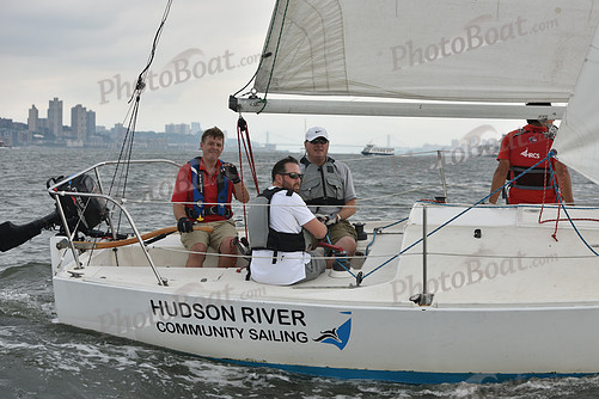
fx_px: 1348
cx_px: 329
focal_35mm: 81
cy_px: 229
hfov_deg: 25.0
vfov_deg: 16.8
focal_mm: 70
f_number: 5
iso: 320
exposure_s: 1/1250
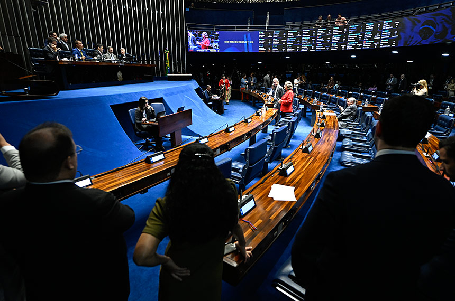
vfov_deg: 59.3
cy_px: 150
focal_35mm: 21
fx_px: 265
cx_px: 228
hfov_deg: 81.3
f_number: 4
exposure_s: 1/200
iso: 5000
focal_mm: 21
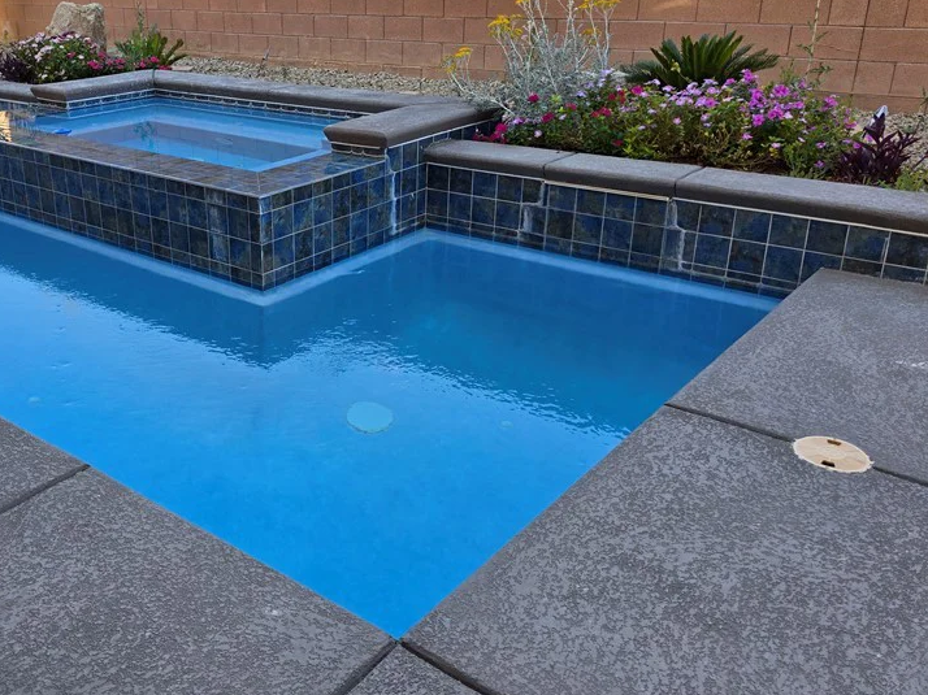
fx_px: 884
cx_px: 285
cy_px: 314
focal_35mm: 33
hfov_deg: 53.9
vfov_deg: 42.9
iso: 64
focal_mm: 6.5
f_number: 1.4
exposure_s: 1/2240
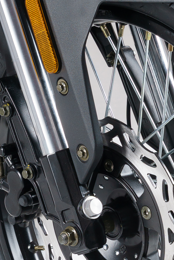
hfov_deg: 6.9
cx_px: 95
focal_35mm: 200
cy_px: 40
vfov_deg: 10.2
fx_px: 1450
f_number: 11
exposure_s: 1/160
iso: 200
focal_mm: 56
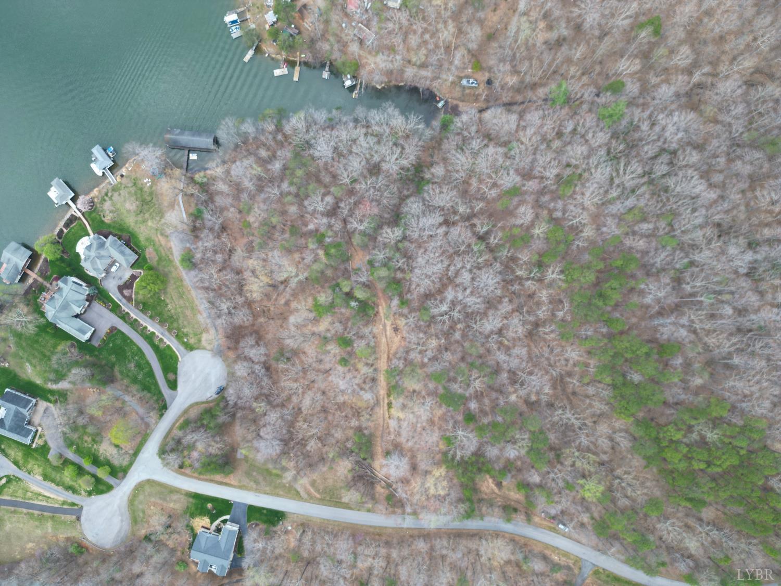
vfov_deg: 56.8
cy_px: 293
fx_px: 541
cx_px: 390
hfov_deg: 71.6
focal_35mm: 24
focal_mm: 6.72
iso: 110
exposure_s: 1/500
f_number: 1.7
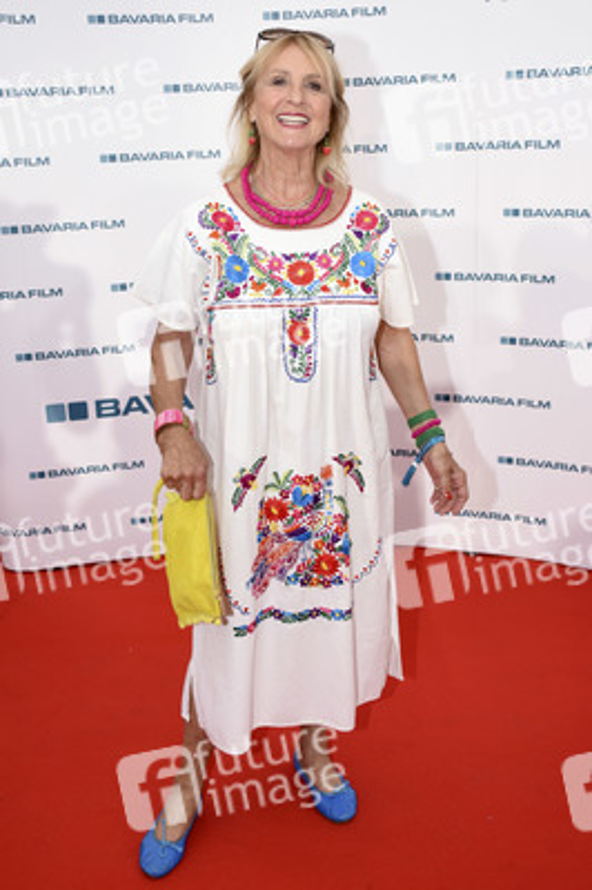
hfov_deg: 36.8
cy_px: 445
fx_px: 889
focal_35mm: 36
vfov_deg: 53.2
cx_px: 296
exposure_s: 1/160
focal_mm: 24
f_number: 5.6
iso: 320
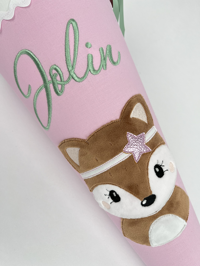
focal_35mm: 26
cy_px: 133
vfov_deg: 67.3
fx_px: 200
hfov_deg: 53.1
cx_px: 100
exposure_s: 1/115
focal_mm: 5.1
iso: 32
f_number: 1.6
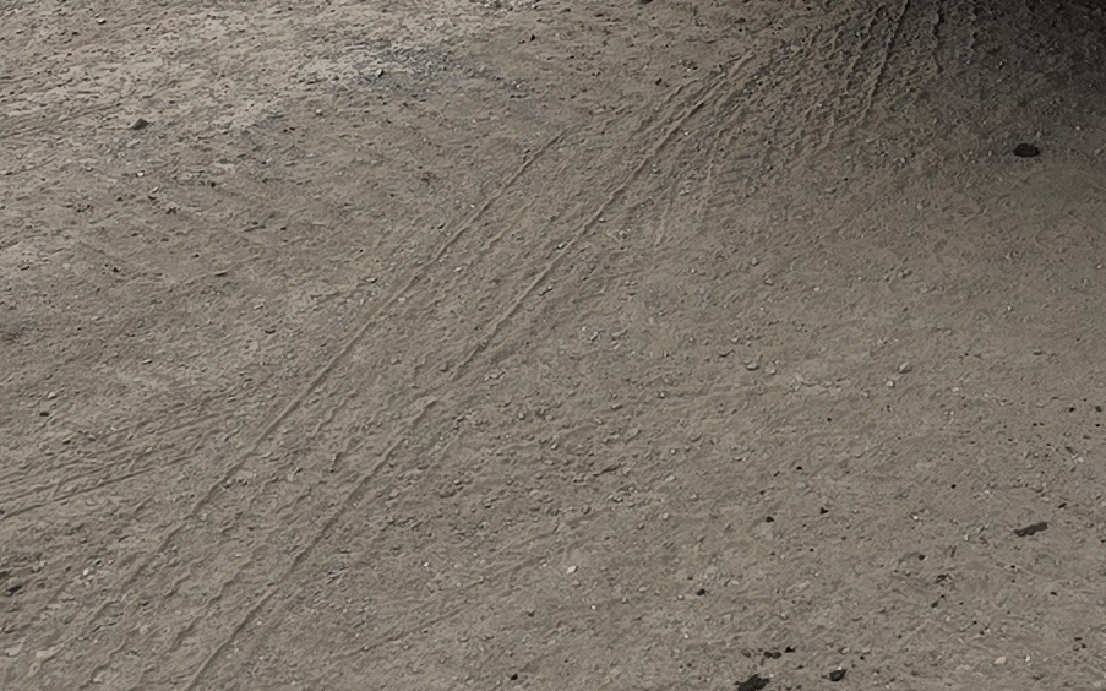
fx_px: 3255
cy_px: -589
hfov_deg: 17.7
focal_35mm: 108
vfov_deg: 11.2
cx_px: 1549
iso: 12
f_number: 1.7
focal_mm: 6.3
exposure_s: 1/397
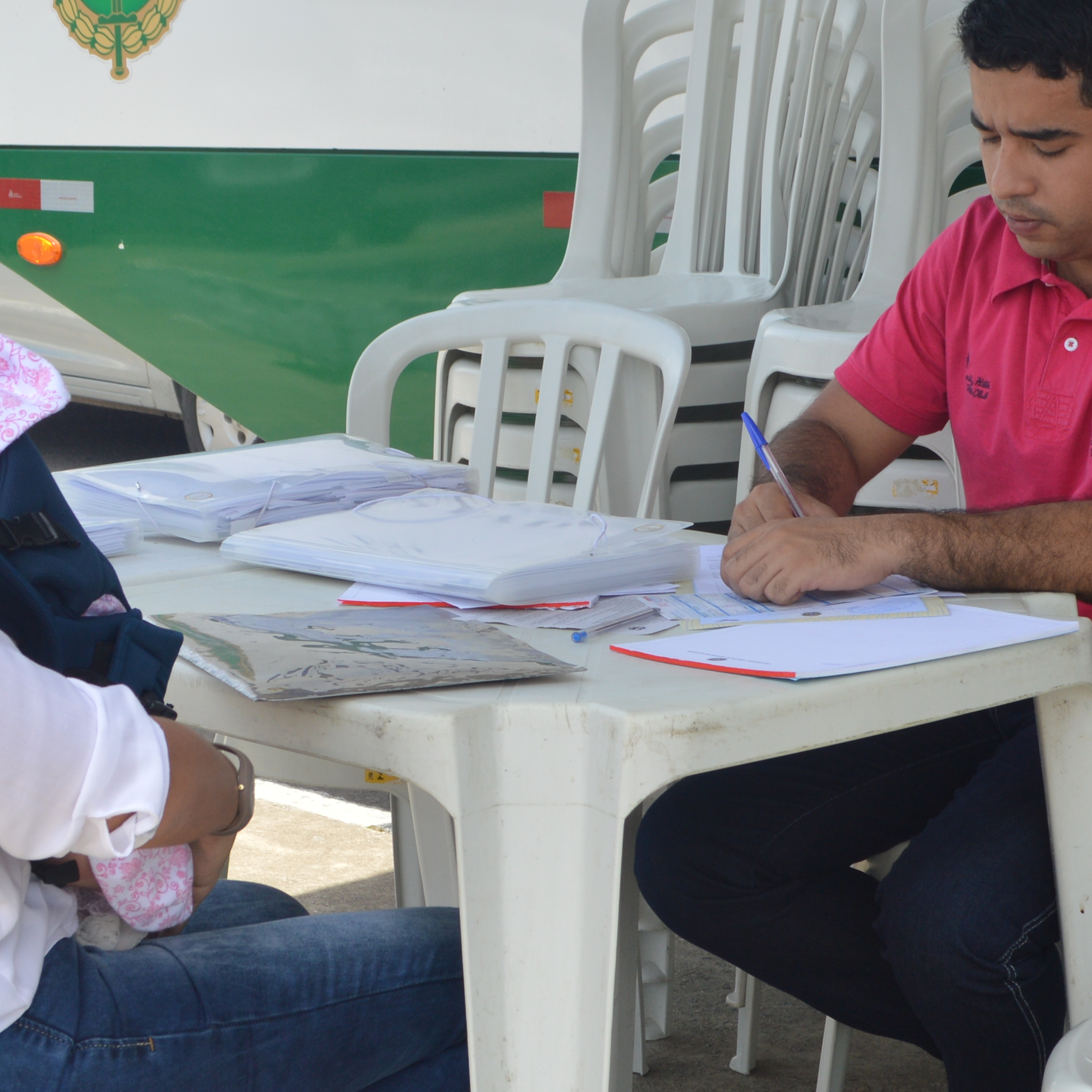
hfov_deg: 19.9
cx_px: 672
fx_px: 3105
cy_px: 571
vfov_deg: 19.9
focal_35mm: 87
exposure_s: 1/200
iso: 100
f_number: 7.1
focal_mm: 24
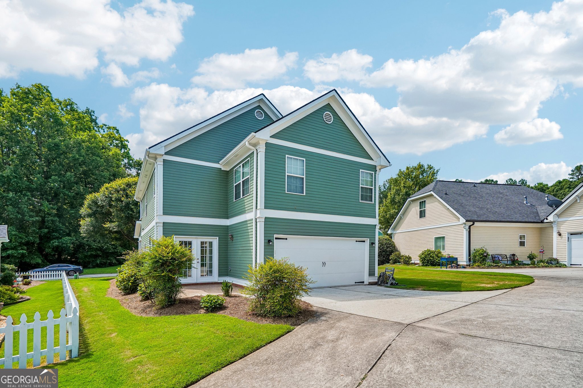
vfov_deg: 73.7
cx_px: 292
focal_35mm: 16
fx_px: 259
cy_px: 194
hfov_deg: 96.7
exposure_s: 1/640
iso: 400
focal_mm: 16
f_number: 8
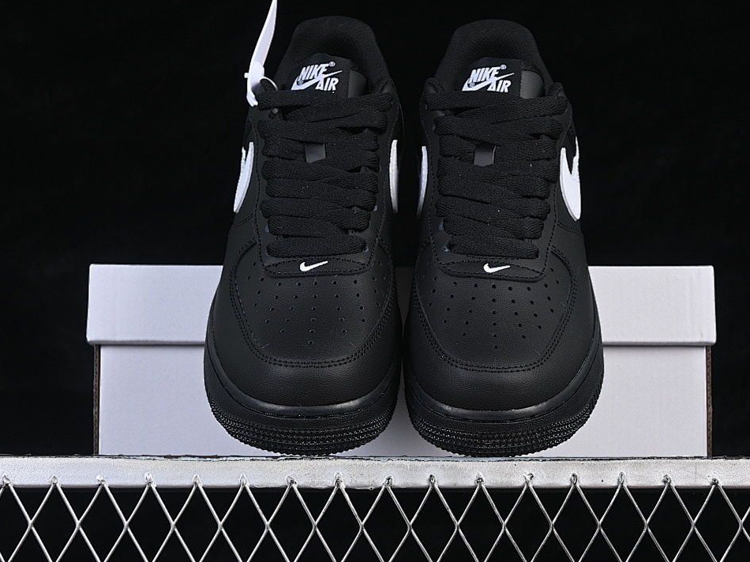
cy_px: 280
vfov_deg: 18.0
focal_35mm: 82
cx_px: 403
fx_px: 1776
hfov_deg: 23.8
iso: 160
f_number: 6.3
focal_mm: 50
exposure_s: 1/60
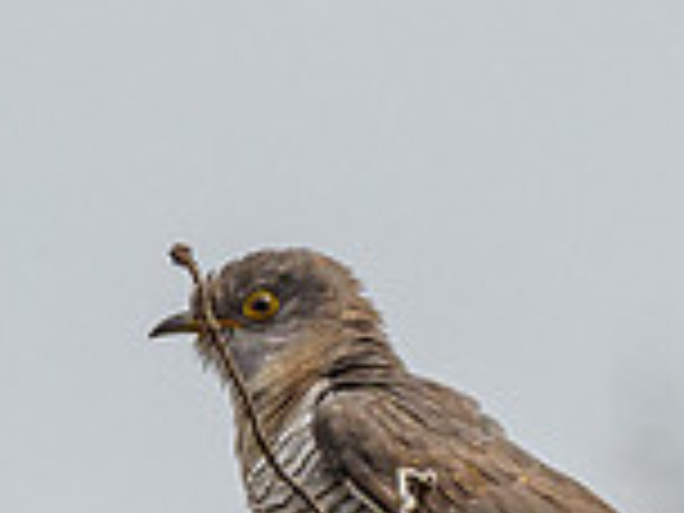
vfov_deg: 0.4
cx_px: 512
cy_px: 305
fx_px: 80125
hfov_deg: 0.5
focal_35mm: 4055
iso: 200
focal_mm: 300
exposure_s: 1/800
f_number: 7.1
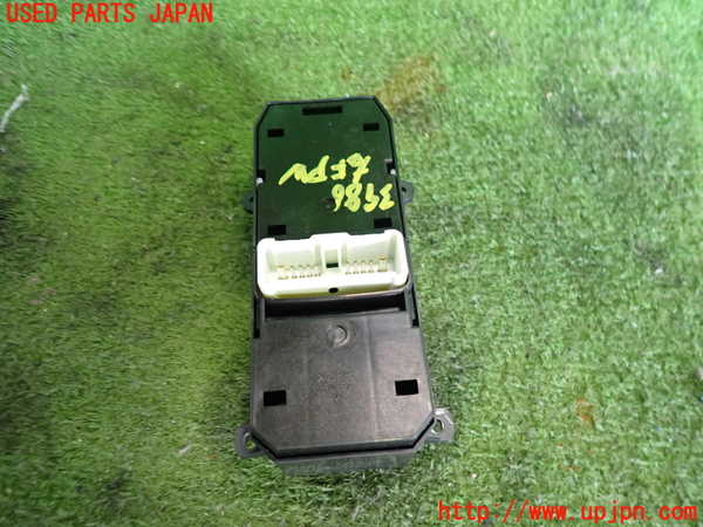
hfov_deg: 69.4
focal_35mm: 25
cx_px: 352
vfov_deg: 54.9
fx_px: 508
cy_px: 264
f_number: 2
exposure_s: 1/40
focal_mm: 4.5
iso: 320
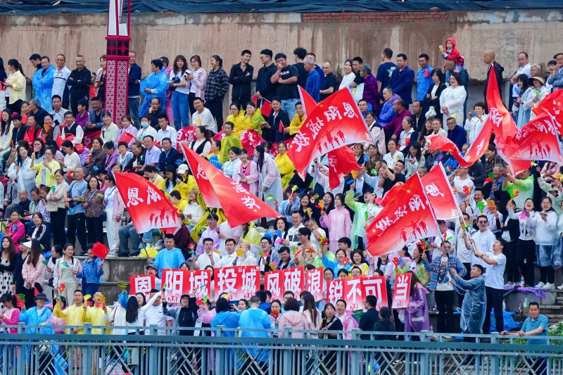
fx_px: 14071
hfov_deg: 2.3
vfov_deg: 1.5
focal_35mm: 900
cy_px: 188
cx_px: 282
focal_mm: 600
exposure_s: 1/1000
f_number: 8
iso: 2000
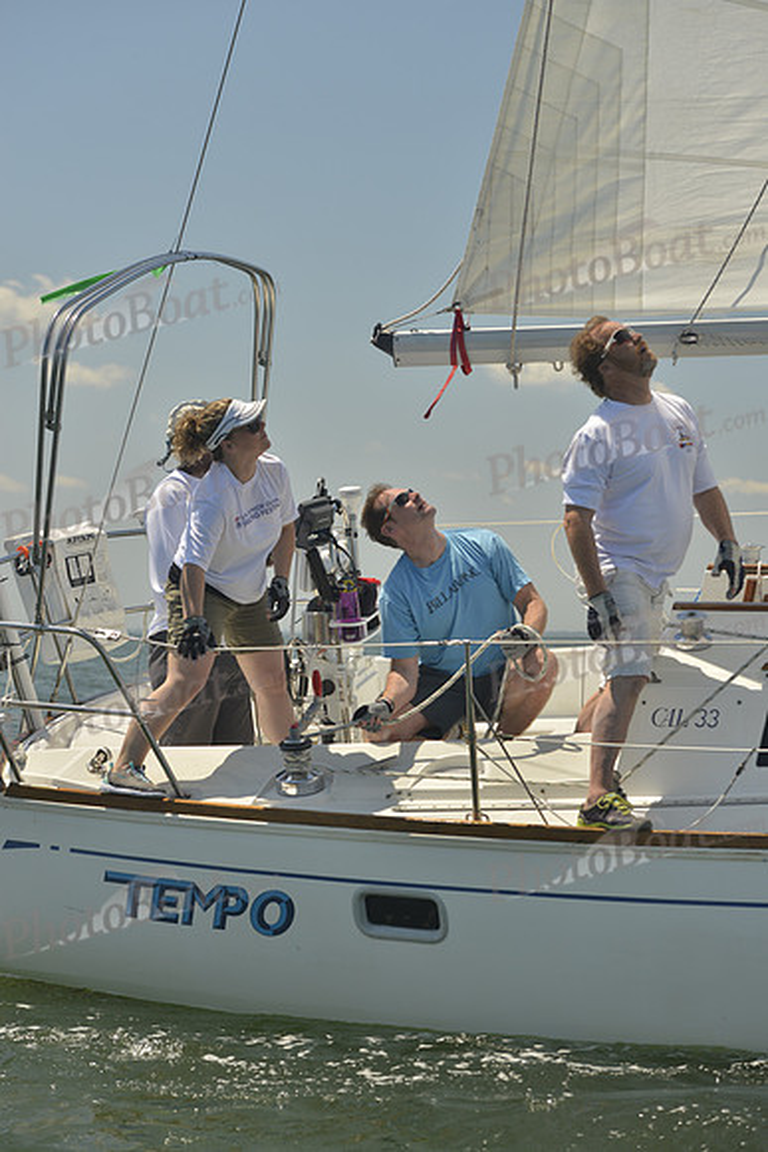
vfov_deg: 22.6
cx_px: 384
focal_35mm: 90
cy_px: 576
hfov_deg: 15.2
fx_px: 2878
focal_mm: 90
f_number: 6.3
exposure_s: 1/640
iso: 200
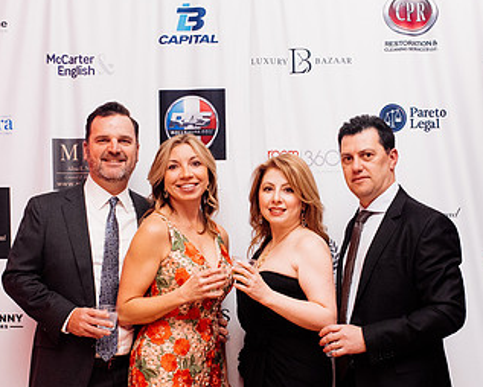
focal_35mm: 80
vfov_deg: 19.1
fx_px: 1144
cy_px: 291
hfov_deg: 23.8
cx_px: 234
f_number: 3.5
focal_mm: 35
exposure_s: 1/200
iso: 2000
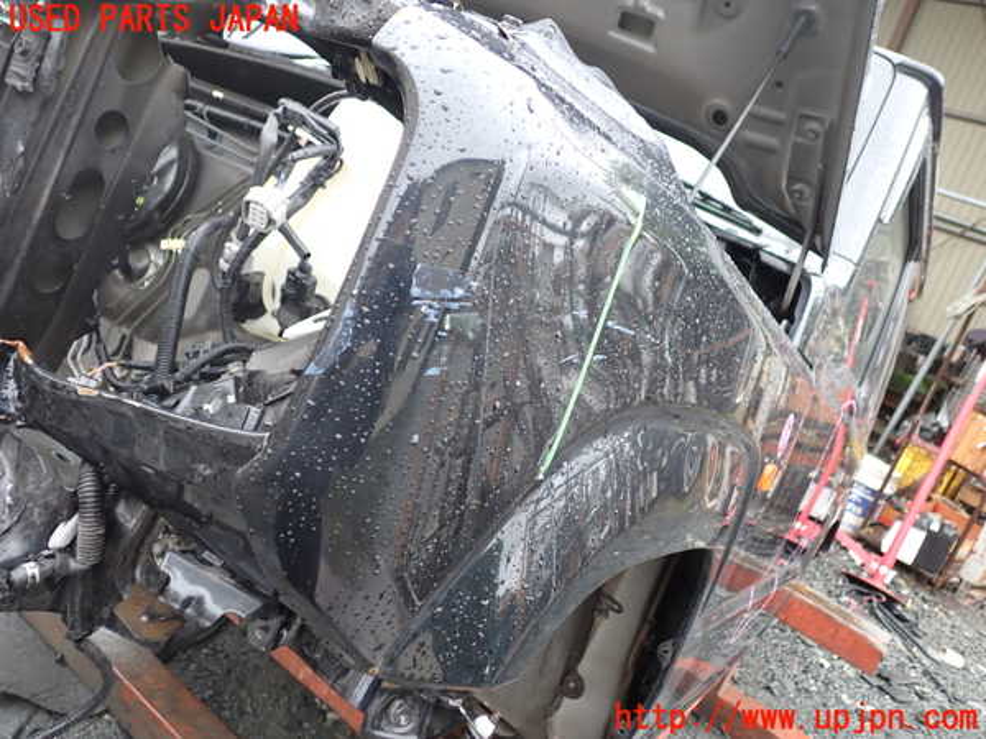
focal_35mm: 30
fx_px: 855
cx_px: 493
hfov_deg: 60.0
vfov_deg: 46.8
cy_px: 370
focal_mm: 5.4
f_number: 2.3
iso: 100
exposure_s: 1/80
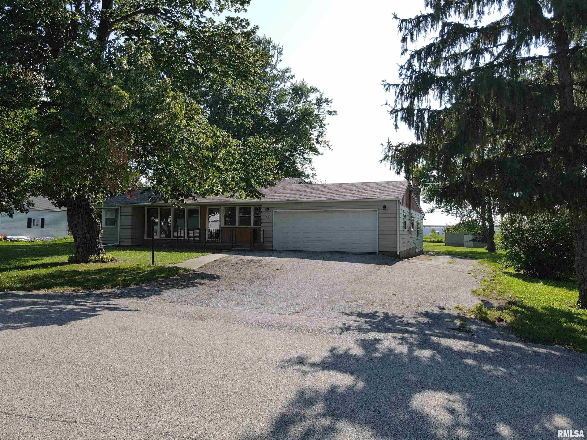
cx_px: 294
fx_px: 407
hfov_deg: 71.6
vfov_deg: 56.8
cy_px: 220
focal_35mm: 24
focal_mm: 4.5
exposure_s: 1/500
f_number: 2.8
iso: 100
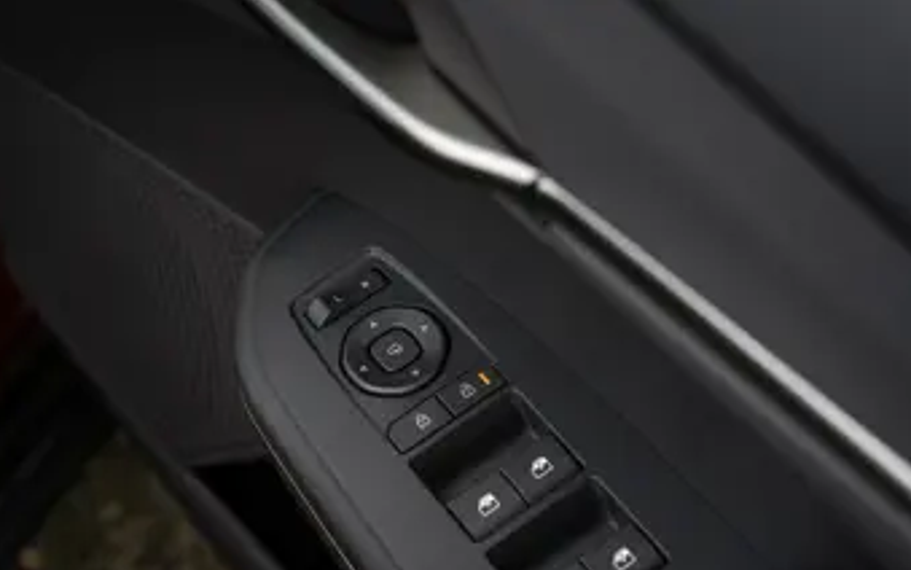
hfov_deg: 24.6
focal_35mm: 84
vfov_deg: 15.5
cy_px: 352
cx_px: 392
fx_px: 2086
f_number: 6.3
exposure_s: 1/160
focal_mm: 70
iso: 1000
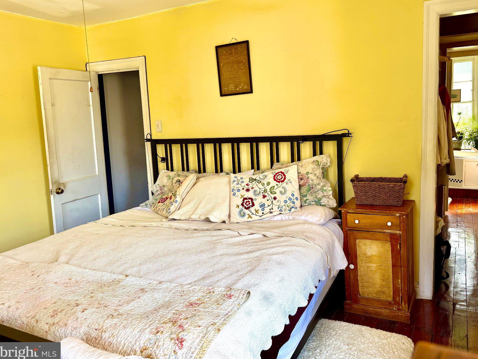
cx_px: 264
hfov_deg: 65.2
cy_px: 162
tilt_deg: -7.5
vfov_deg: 51.3
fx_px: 373
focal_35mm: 27
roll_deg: +2.5
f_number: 1.78
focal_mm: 6.76
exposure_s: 1/121
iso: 125
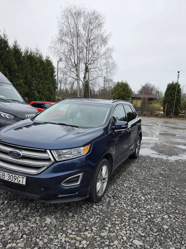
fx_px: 186
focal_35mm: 26
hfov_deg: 52.9
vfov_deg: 67.2
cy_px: 135
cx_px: 103
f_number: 1.8
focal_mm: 5.4
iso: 80
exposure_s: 1/2180
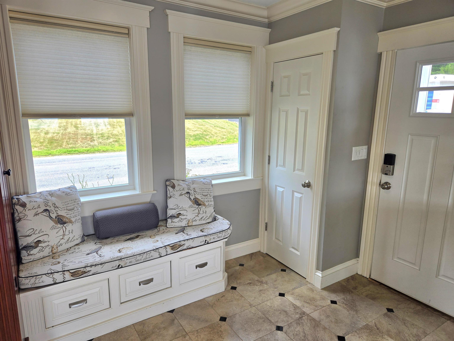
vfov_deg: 58.9
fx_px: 302
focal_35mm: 23
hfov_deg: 73.9
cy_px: 170
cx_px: 227
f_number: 1.8
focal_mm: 5.4
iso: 25
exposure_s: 1/189
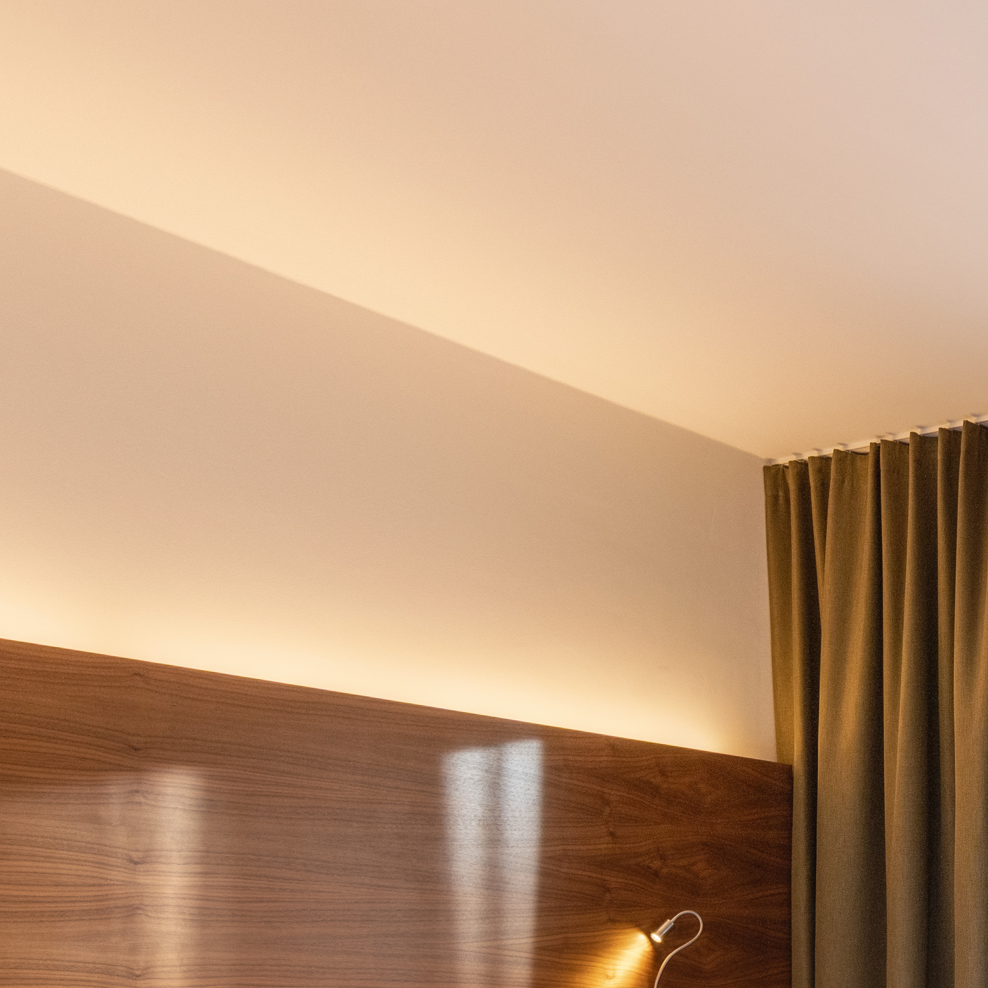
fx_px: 1518
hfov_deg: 30.8
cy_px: 978
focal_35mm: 47
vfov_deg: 33.2
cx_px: 1167
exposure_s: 1/15
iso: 320
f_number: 8
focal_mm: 16
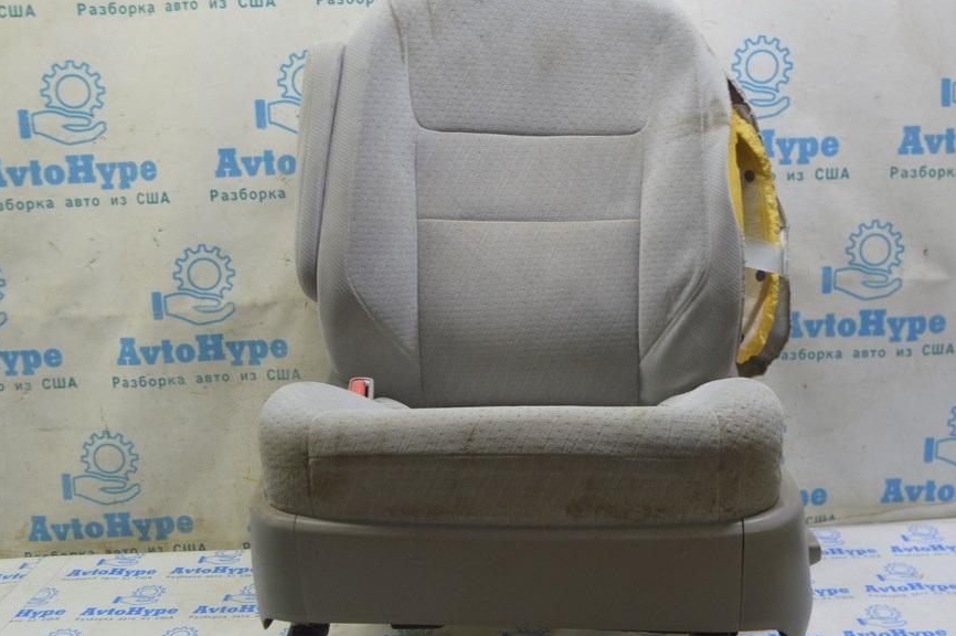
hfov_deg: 49.6
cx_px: 498
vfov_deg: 34.1
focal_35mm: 39
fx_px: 1035
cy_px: 290
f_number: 5.6
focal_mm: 22
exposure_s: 1/20
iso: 400
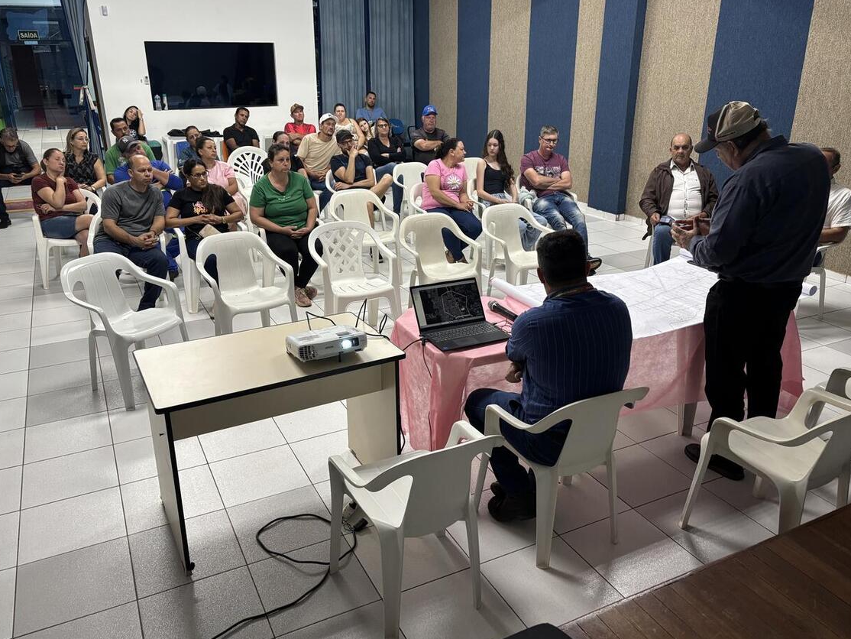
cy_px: 315
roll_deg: +0.2
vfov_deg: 49.8
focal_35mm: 28
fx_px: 689
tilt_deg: -20.3
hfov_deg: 63.4
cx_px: 410
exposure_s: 1/60
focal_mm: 5.96
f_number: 1.6
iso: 200
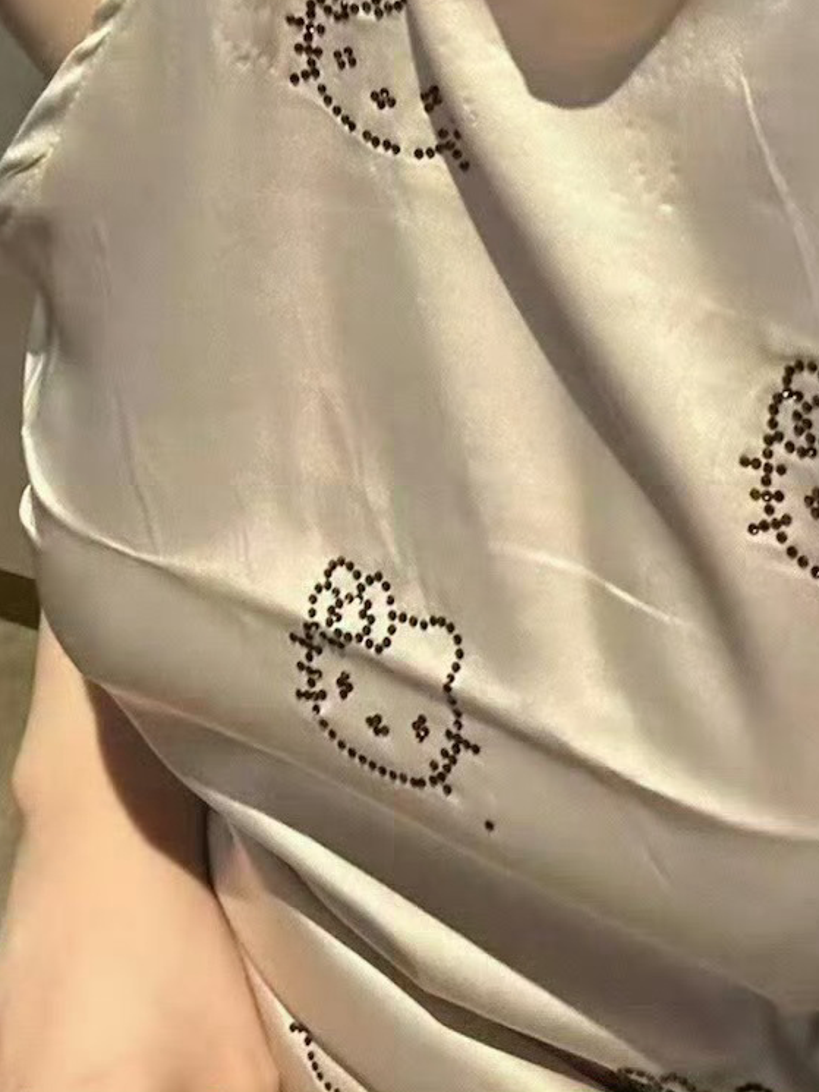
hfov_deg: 25.2
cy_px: 40
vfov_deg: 31.1
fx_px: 1829
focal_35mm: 58
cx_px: 435
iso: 200
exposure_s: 1/60
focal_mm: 2.69
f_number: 1.9
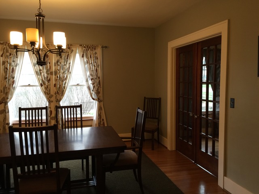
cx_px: 130
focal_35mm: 29
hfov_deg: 61.7
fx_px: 217
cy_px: 97
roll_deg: +0.0
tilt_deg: -4.5
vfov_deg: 48.2
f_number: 2.2
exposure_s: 1/15
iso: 50
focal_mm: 4.15
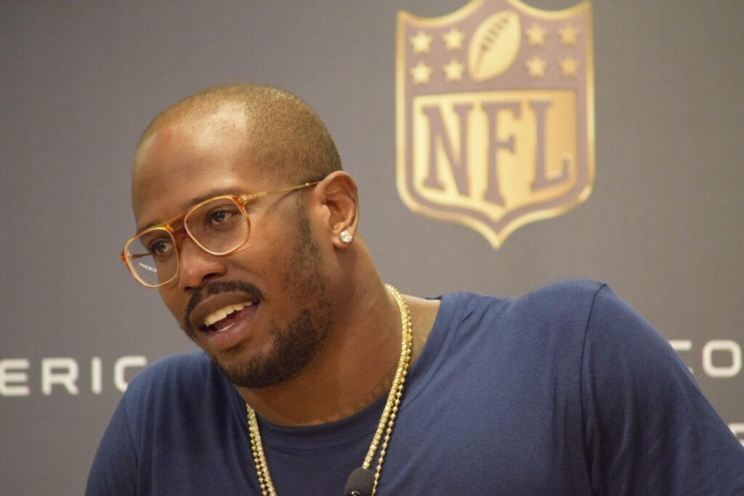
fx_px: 7441
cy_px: 248
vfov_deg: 3.8
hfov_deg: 5.7
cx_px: 372
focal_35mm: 360
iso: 5000
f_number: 5.3
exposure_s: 1/125
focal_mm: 240
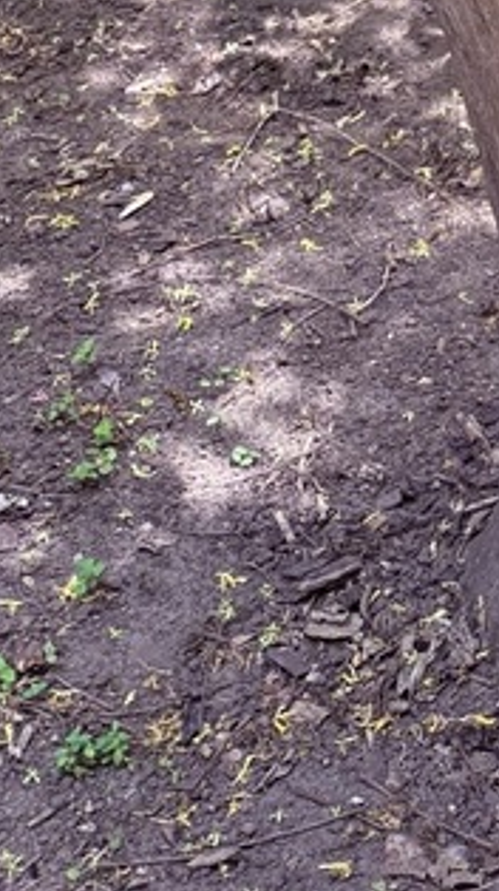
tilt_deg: -17.6
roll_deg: -0.8
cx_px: 1069
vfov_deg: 20.7
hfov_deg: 11.7
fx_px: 2123
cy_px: -389
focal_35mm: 90
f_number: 1.78
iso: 100
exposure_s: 1/188
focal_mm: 6.76
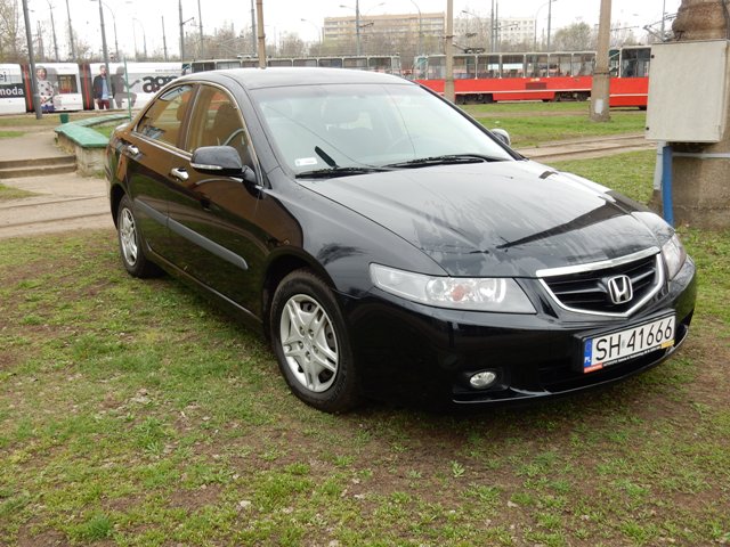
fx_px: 759
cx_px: 365
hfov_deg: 51.4
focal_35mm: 36
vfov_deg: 39.7
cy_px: 274
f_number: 4
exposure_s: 1/80
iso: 125
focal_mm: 6.4
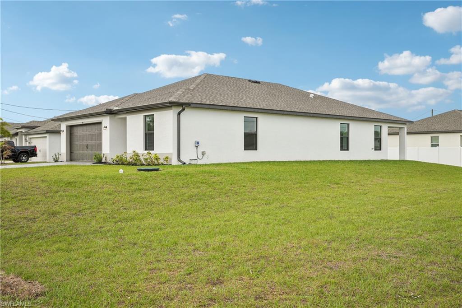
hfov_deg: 54.4
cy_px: 154
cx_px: 231
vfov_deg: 37.8
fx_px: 449
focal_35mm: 35
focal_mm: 35
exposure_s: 1/1000
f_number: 8
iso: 400
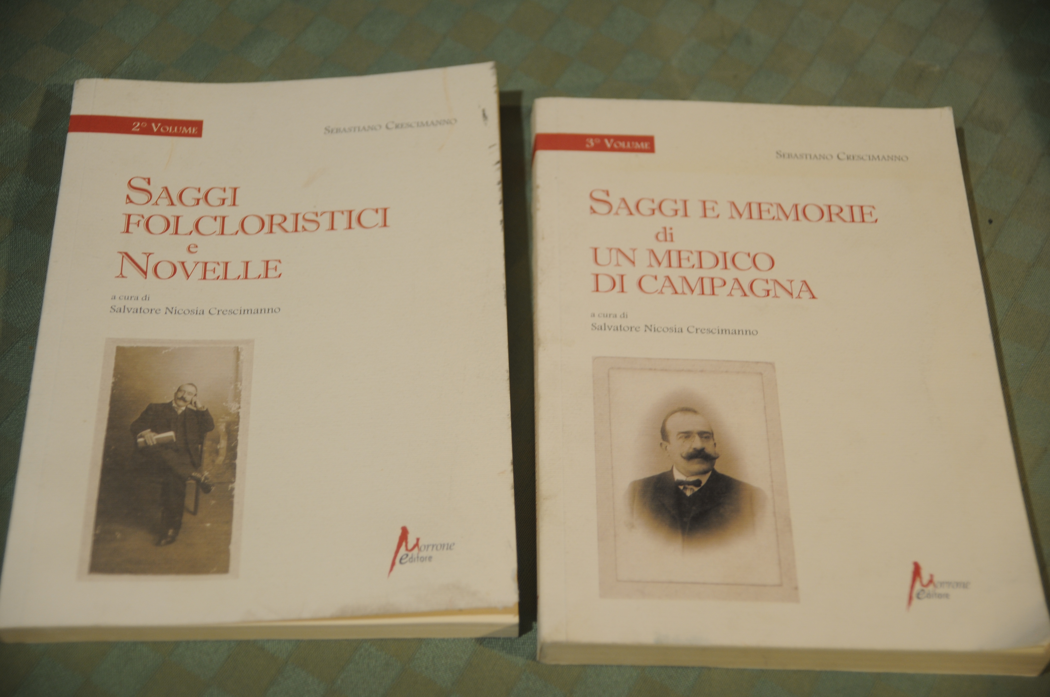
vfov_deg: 22.6
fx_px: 1748
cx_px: 525
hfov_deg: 33.4
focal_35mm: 60
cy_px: 348
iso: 200
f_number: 2.8
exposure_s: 1/20
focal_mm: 40
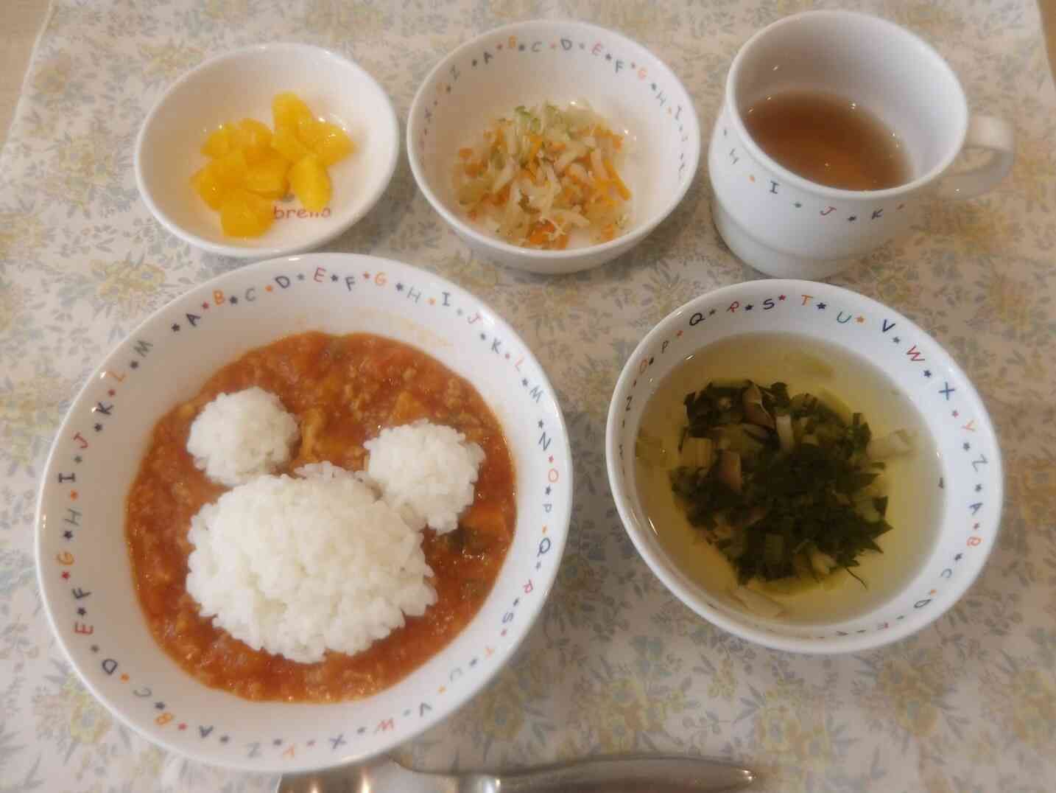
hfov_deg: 65.3
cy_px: 396
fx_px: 824
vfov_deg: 51.4
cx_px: 528
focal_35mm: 27
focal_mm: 4.9
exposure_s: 1/27
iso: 200
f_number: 3
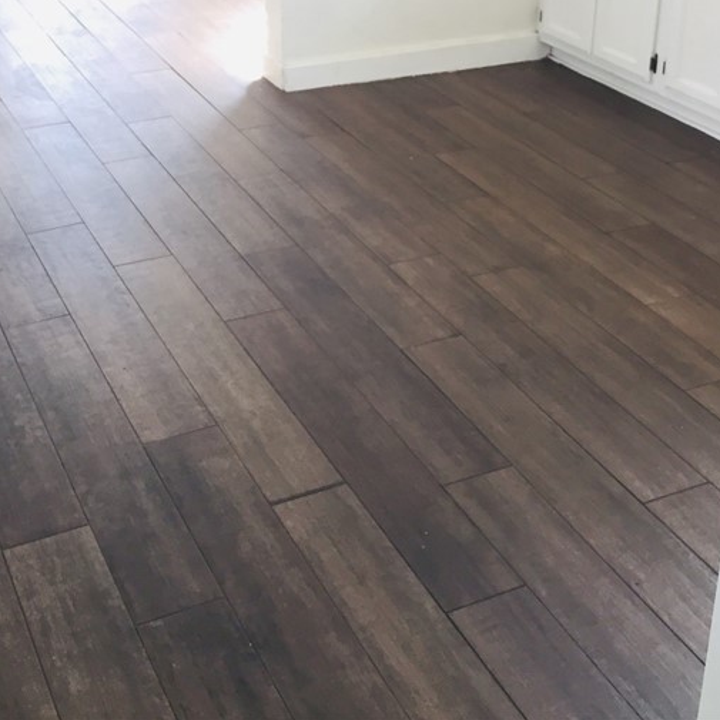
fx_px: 1224
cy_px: -9
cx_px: 250
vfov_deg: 30.4
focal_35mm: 52
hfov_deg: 32.6
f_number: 2.2
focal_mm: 4.15
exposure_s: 1/30
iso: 64
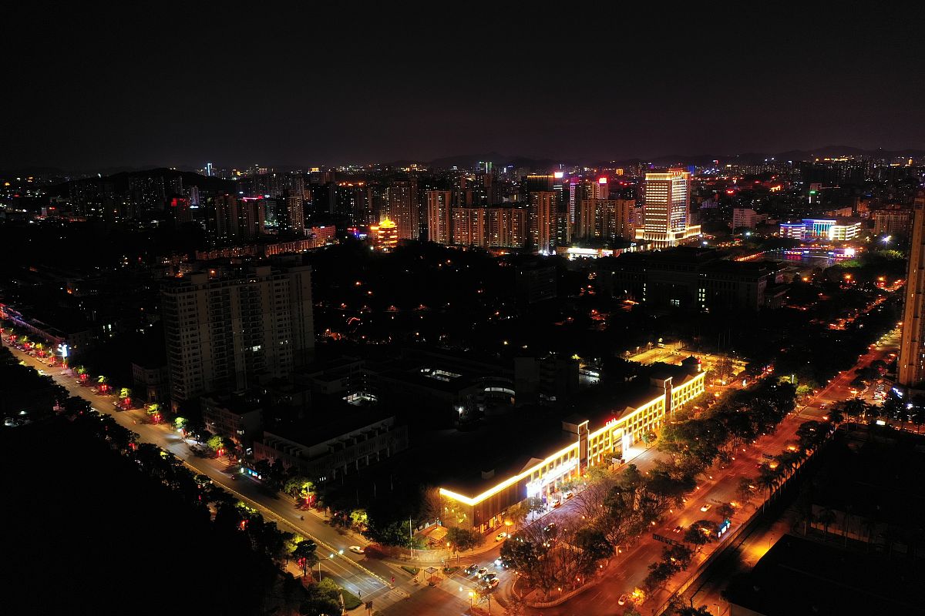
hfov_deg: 65.5
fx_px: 719
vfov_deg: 46.4
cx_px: 462
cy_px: 308
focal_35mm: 28
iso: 800
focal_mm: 10.26
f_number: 2.8
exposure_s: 1/8
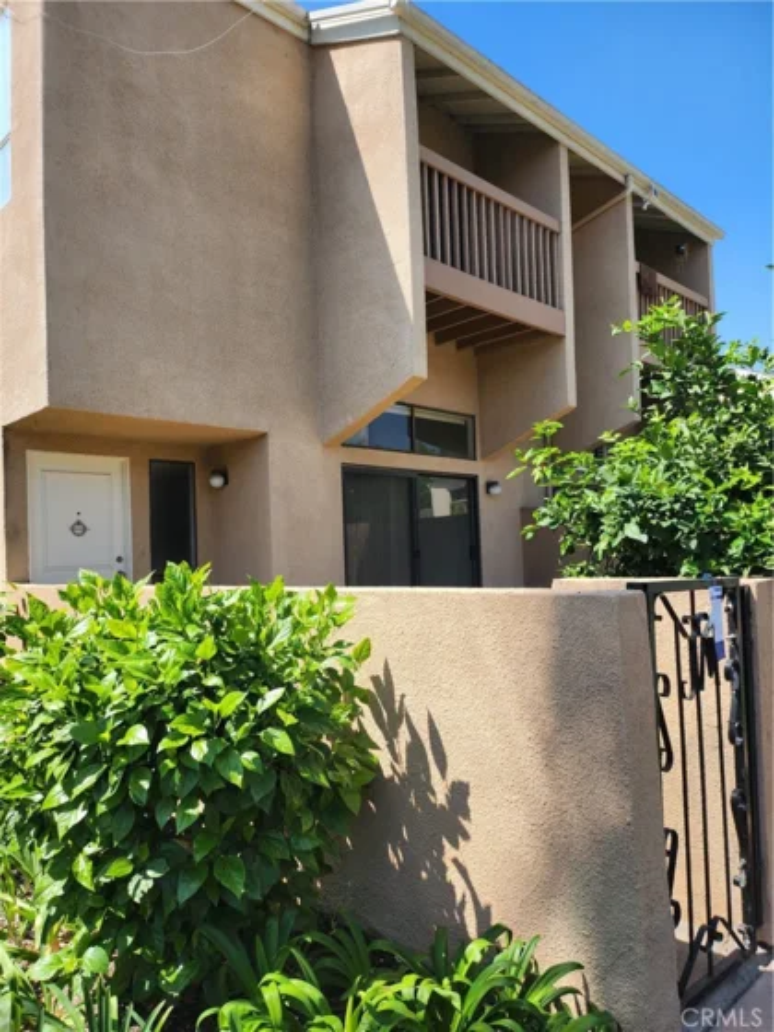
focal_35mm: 24
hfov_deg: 56.8
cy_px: 516
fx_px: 716
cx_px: 387
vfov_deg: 71.6
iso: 50
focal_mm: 5
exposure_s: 1/1336
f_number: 1.8
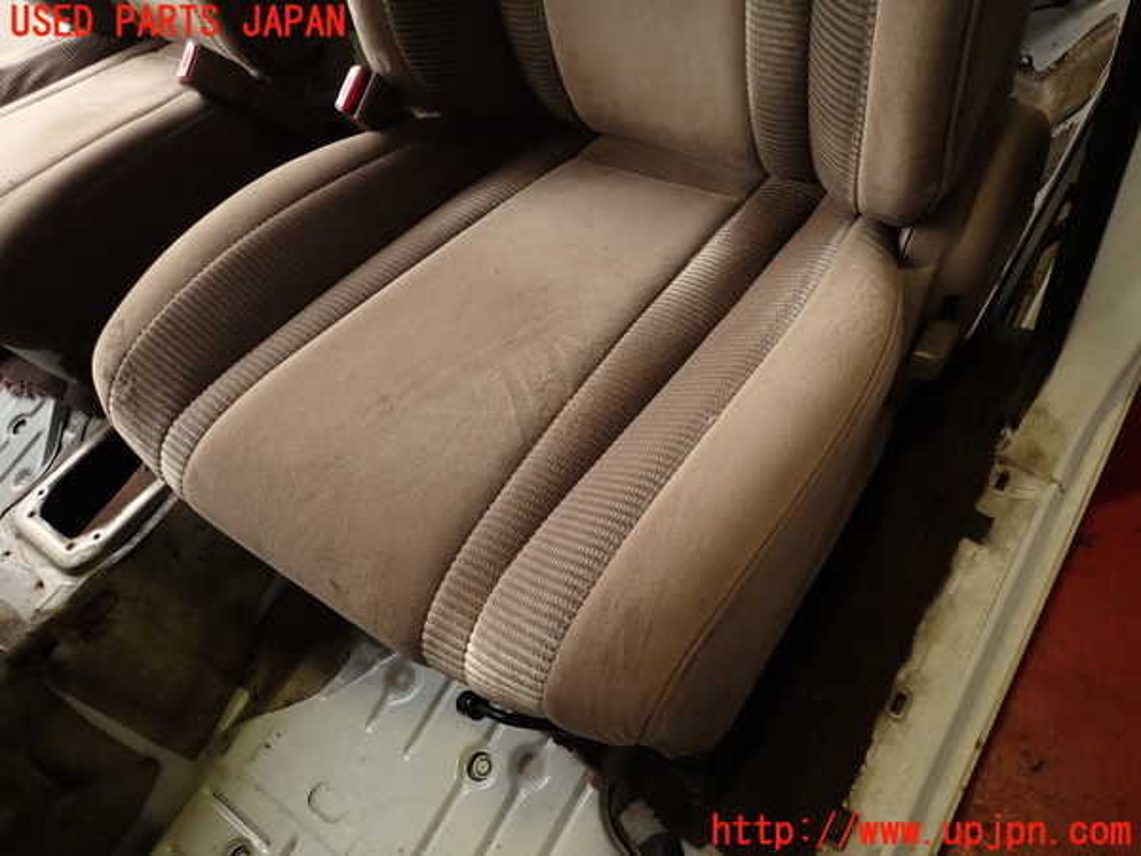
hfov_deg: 69.4
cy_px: 428
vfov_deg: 54.9
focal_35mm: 25
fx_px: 824
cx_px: 570
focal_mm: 4.5
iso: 100
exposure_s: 1/100
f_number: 2
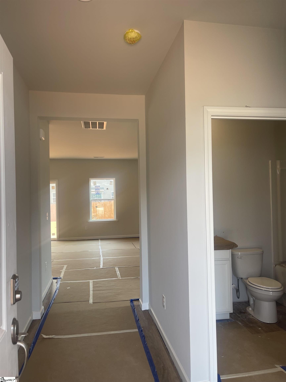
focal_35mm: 25
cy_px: 191
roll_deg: +0.8
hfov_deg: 54.9
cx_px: 143
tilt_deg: +0.1
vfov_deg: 69.4
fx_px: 275
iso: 40
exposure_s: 1/121
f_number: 1.6
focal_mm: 5.1
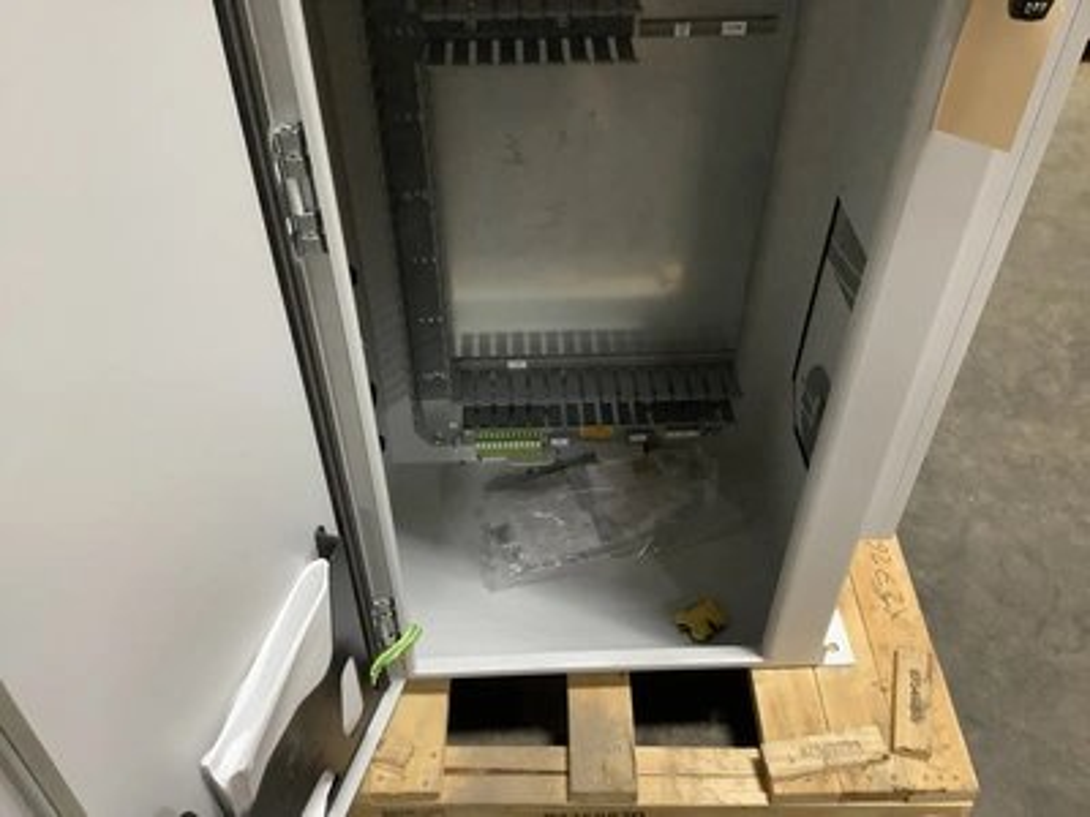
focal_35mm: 31
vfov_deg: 45.4
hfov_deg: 58.4
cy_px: 408
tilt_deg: -45.4
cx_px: 545
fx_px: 976
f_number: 2.4
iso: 500
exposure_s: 1/30
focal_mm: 3.3
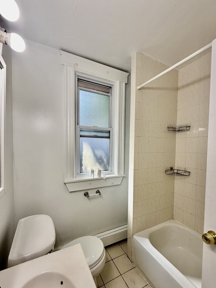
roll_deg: -1.0
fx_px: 125
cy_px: 153
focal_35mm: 15
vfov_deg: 98.1
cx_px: 110
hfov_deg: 81.7
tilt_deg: -1.5
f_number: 2.2
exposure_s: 1/108
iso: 40
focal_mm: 2.22
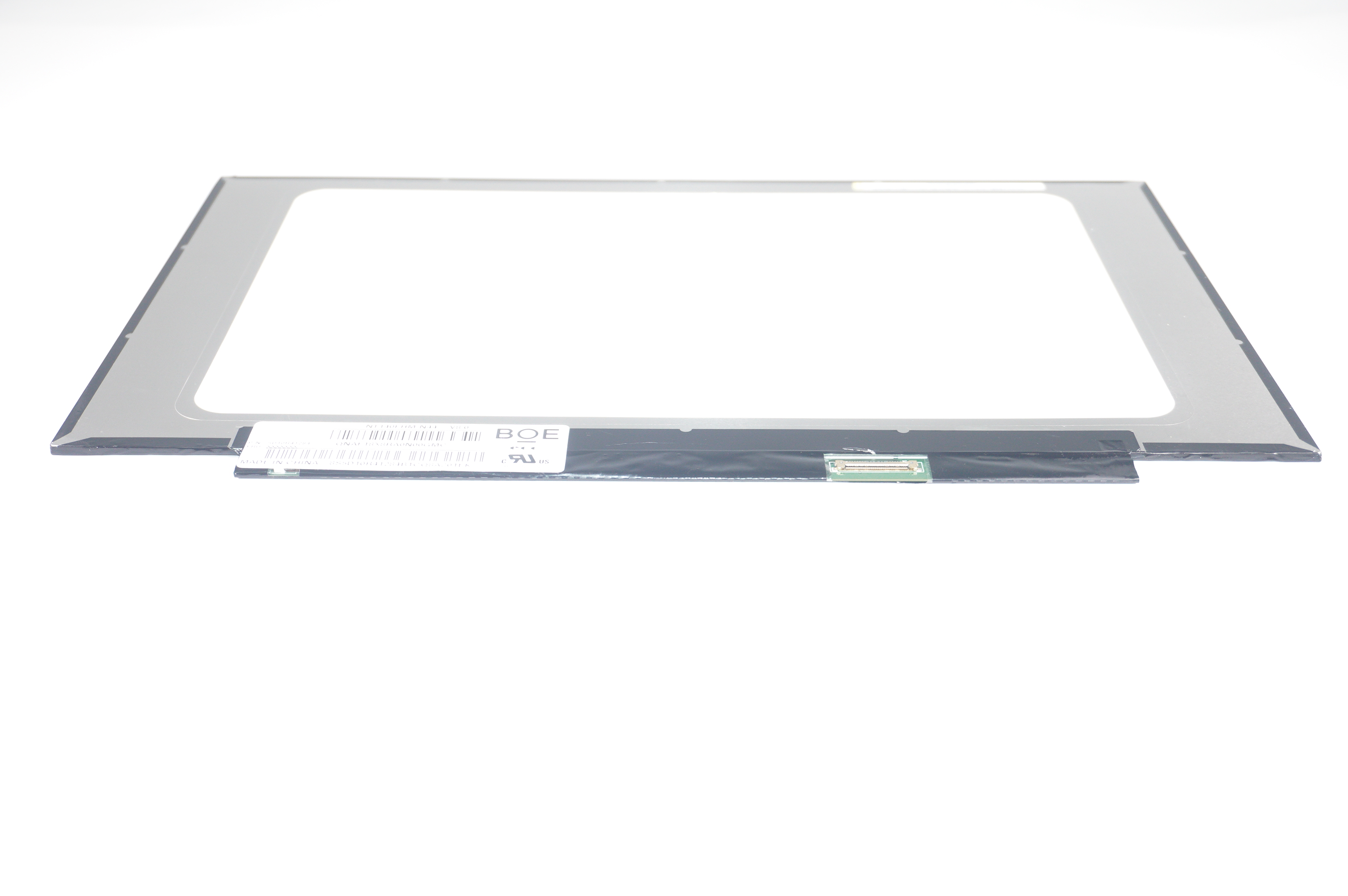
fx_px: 1627
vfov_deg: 30.8
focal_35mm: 44
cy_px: 448
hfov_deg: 45.0
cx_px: 674
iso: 800
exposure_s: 1/160
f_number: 5
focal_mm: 29
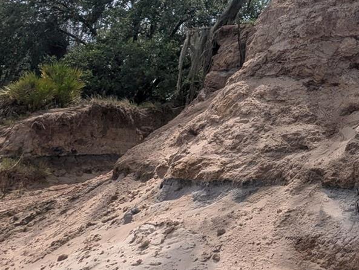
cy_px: 32
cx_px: 357
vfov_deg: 32.2
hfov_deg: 38.9
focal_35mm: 43
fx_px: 447
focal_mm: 2.35
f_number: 2.2
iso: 49
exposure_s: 1/3717
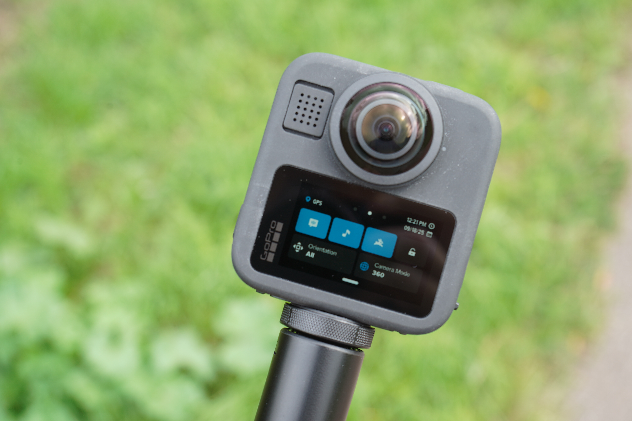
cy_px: 210
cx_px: 316
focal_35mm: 52
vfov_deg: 26.0
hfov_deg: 38.2
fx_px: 913
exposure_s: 1/80
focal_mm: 52
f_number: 7.1
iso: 200
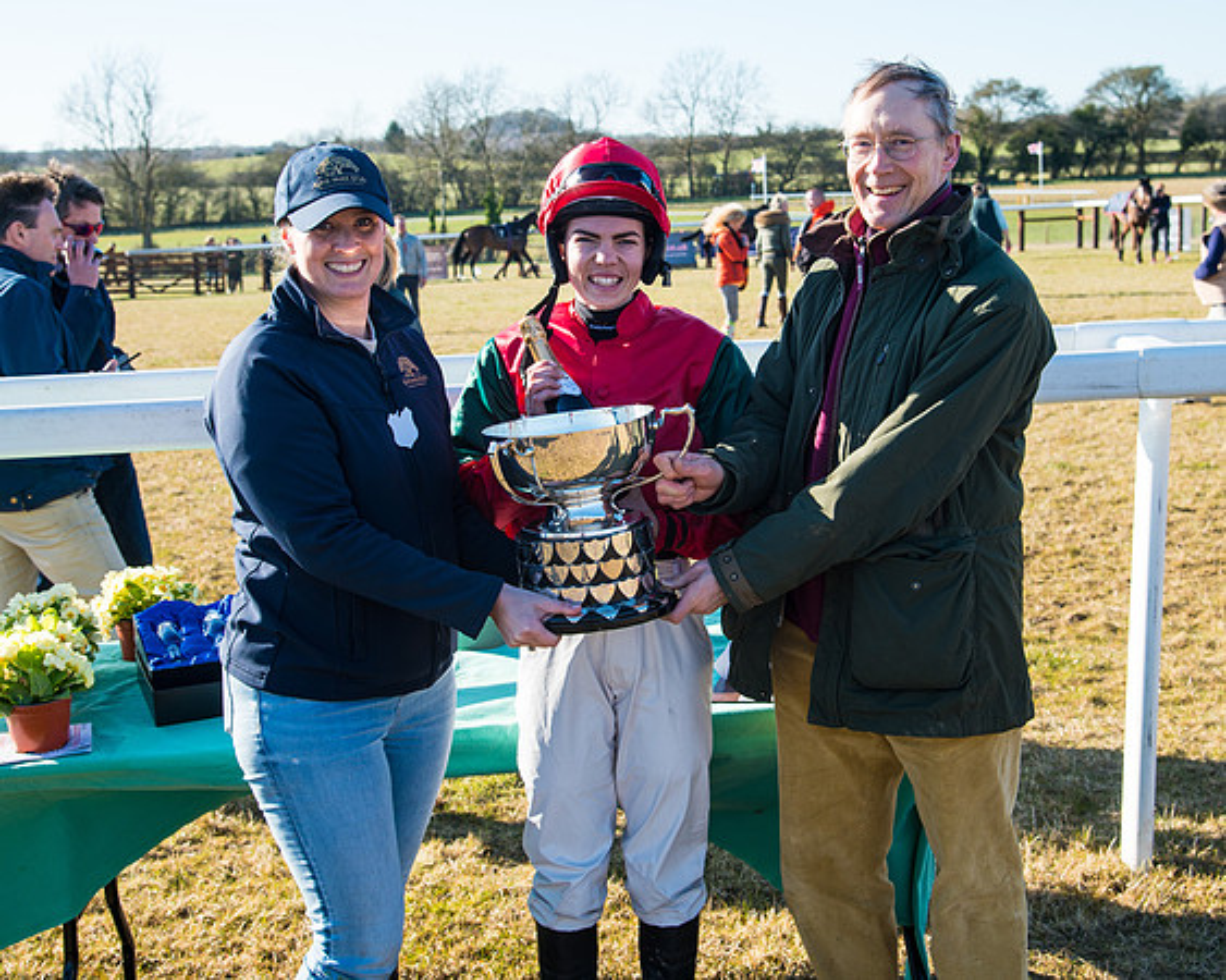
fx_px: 2034
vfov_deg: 27.1
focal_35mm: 56
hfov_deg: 33.5
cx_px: 633
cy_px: 426
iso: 125
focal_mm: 44
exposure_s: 1/250
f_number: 5
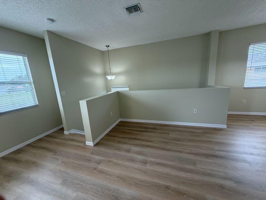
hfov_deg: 102.1
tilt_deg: -11.9
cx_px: 133
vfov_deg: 85.7
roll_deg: +4.5
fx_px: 108
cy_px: 100
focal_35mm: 14
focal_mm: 2.22
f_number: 2.2
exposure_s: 1/120
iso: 125
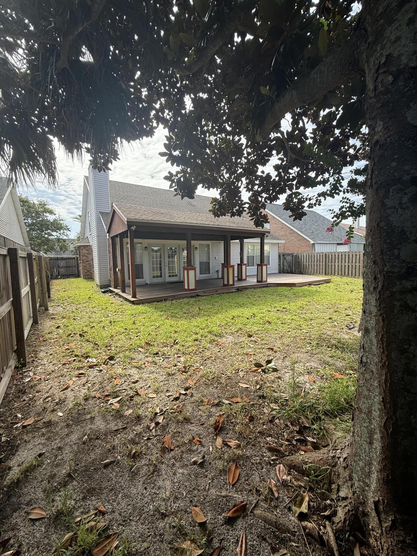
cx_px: 208
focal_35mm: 14
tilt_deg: -4.7
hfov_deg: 85.7
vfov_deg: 102.1
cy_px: 278
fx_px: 225
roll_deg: +1.0
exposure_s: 1/644
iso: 64
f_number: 2.2
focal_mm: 2.22
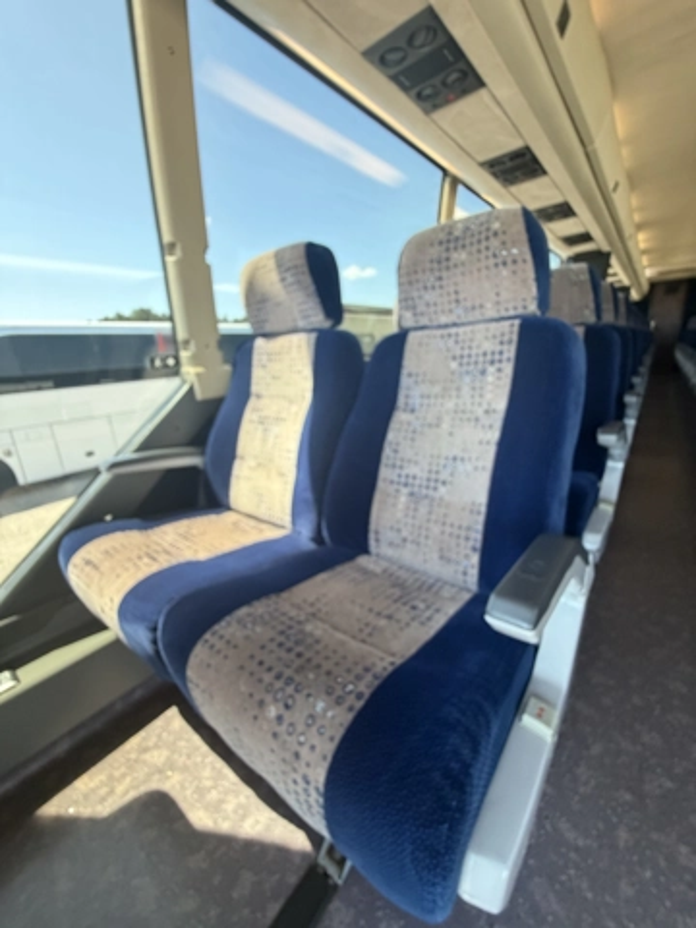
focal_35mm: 14
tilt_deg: -15.7
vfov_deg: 102.1
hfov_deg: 85.7
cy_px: 464
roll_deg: +3.1
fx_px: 375
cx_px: 348
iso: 320
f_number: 2.2
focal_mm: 2.22
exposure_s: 1/79
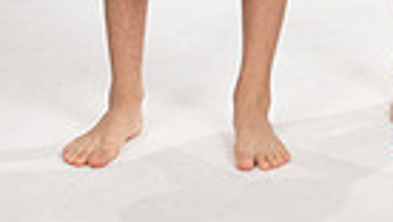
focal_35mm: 205
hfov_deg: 10.4
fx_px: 2139
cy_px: -381
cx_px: 353
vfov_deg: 5.6
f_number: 5.6
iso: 200
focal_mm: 60
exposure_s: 1/250
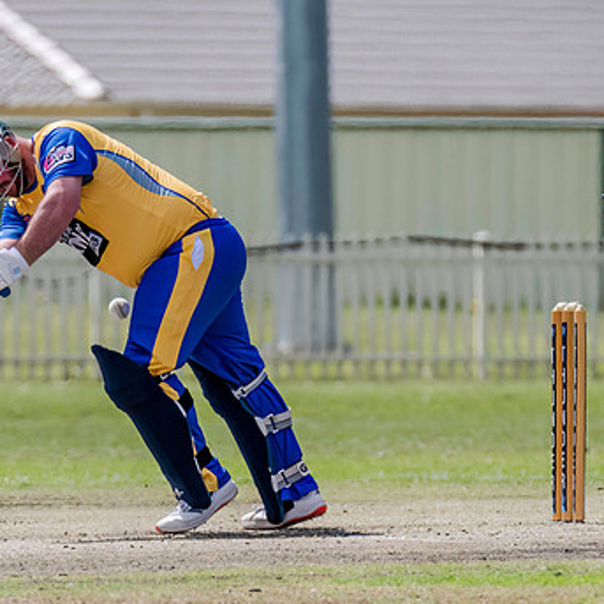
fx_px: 18971
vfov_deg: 1.8
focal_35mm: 961
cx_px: 20
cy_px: 216
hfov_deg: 1.8
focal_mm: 500
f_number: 6.3
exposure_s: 1/2500
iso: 800
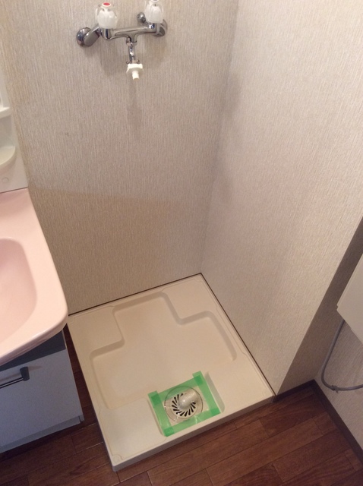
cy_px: 243
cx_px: 182
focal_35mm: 32
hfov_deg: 44.1
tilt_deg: -45.4
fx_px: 449
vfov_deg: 56.9
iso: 80
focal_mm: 3.3
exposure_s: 1/24
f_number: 2.4
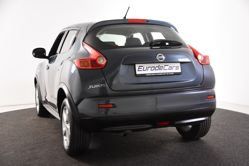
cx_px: 124
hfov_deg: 42.3
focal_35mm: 46
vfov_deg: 28.9
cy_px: 83
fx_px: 322
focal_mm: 31
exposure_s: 1/80
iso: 1600
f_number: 4.5
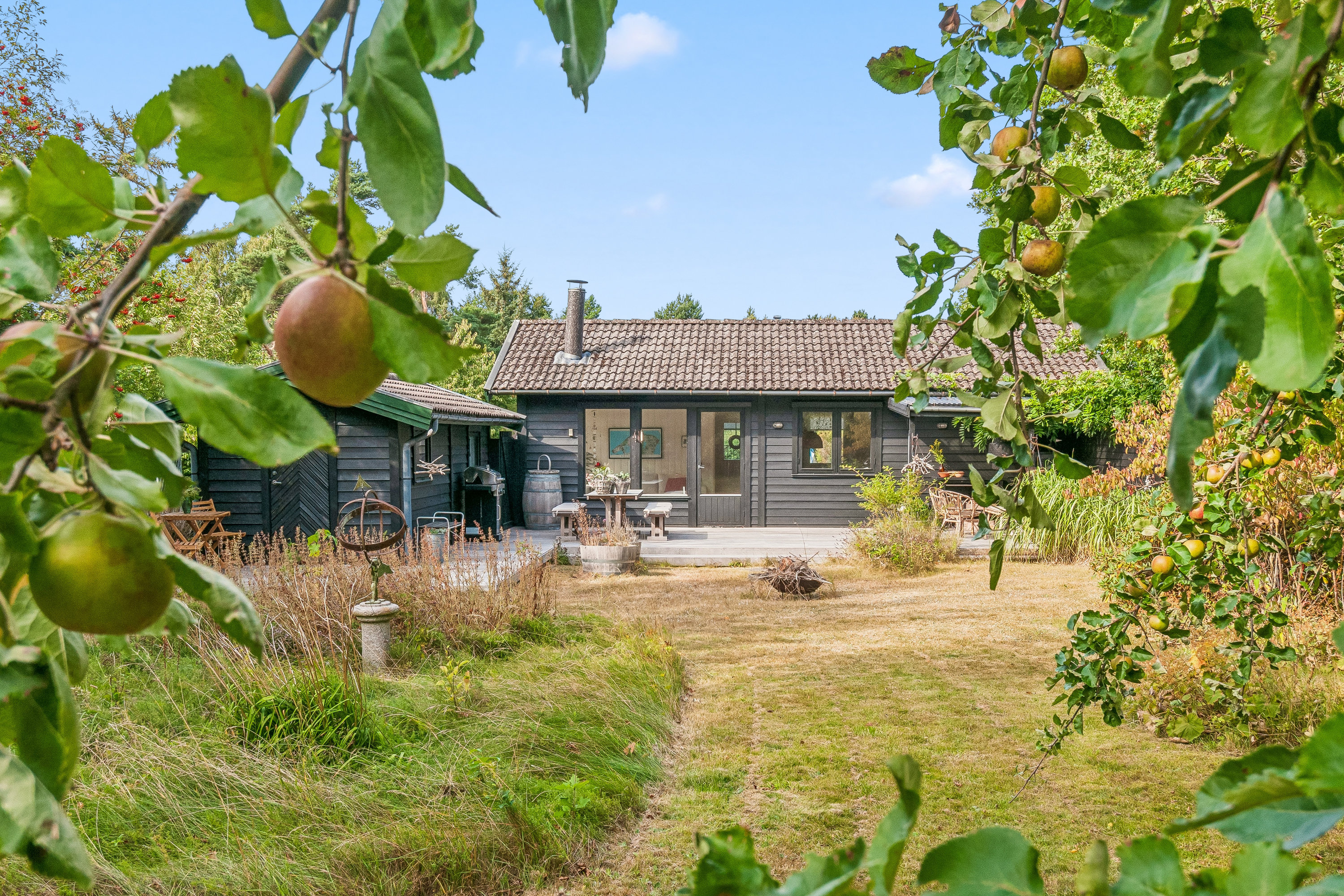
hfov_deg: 53.1
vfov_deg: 36.9
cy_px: 448
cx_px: 672
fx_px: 1344
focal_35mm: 36
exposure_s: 1/160
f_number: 10
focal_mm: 24
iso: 200
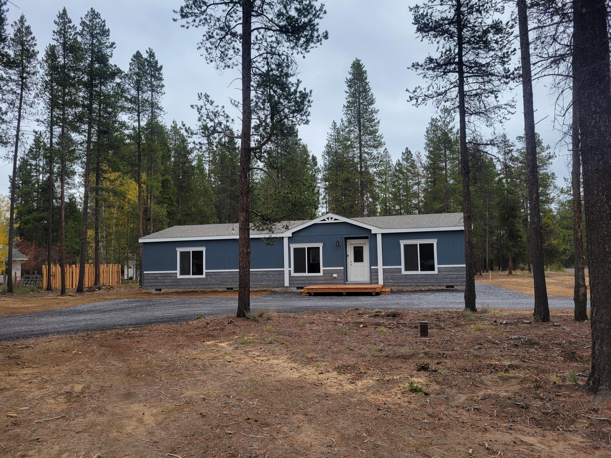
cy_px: 229
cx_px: 306
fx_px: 459
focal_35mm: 26
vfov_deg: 53.1
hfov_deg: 67.3
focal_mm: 5.4
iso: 40
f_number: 1.8
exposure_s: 1/909
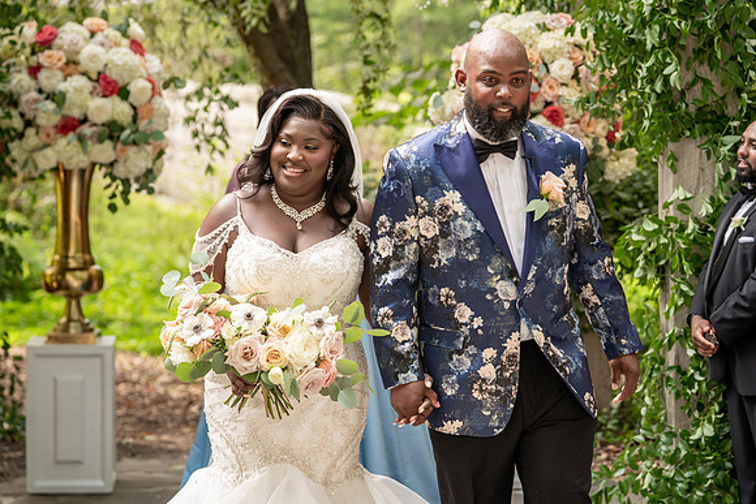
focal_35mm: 102
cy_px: 240
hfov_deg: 19.9
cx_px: 388
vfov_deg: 13.4
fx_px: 2153
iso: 640
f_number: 4
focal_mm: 97
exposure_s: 1/200
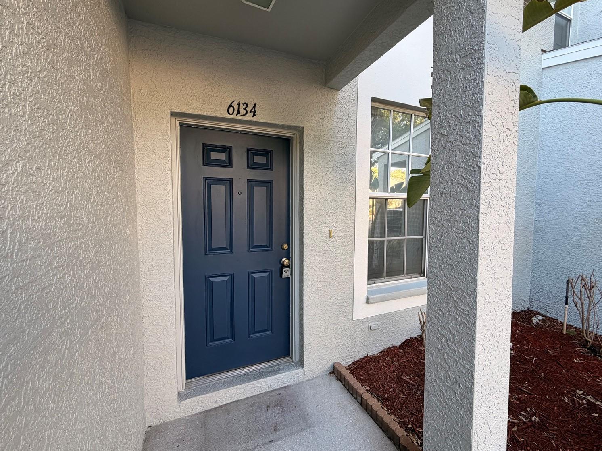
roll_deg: +0.1
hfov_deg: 98.1
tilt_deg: -3.6
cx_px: 310
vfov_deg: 81.7
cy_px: 221
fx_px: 261
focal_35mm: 15
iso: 100
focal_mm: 2.22
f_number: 2.2
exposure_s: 1/121
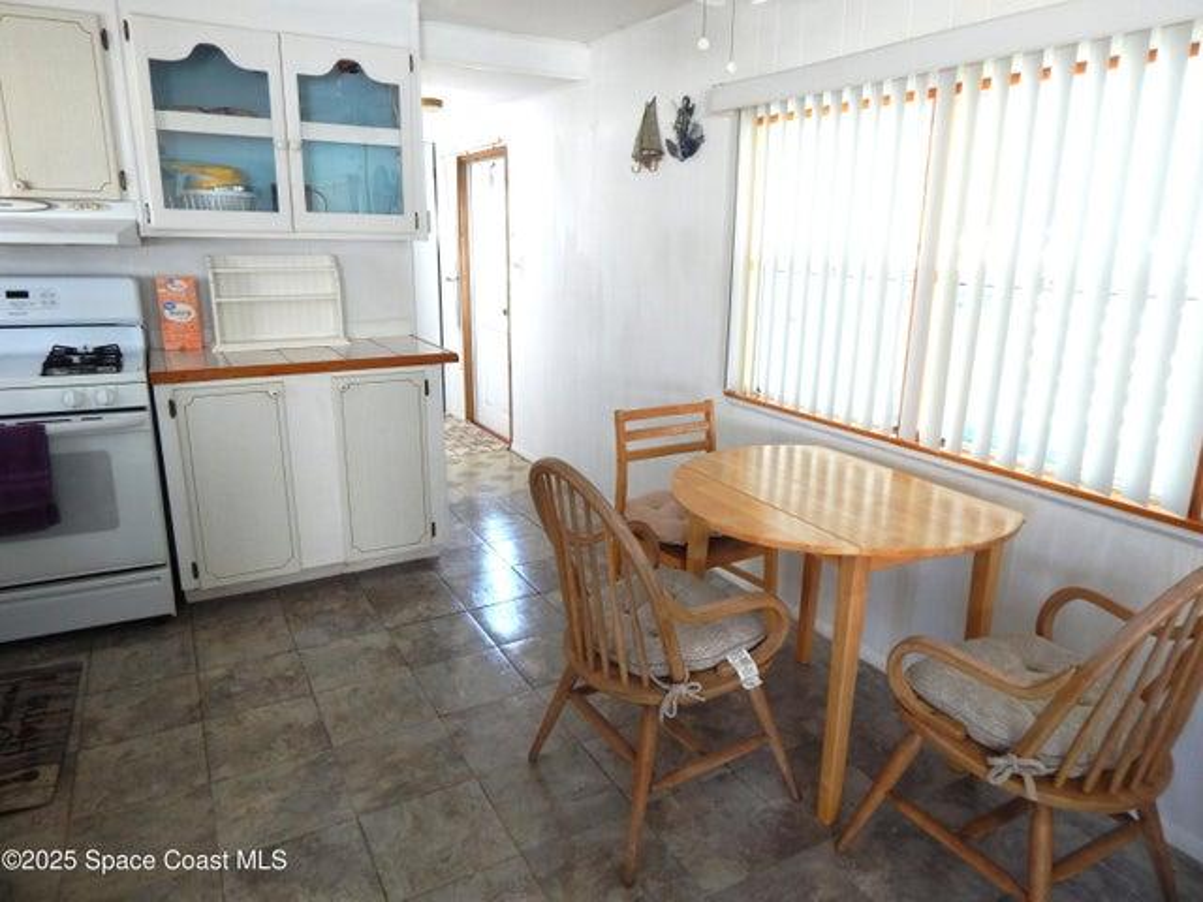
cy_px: 451
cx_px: 602
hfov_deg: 76.4
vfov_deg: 61.1
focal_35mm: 22
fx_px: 765
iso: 125
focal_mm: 4
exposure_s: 1/30
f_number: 3
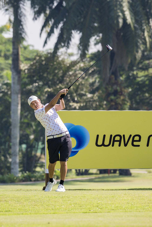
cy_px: 114
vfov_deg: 5.2
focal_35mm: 400
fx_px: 2533
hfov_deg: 3.4
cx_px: 76
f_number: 8
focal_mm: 400
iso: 1250
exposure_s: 1/2000
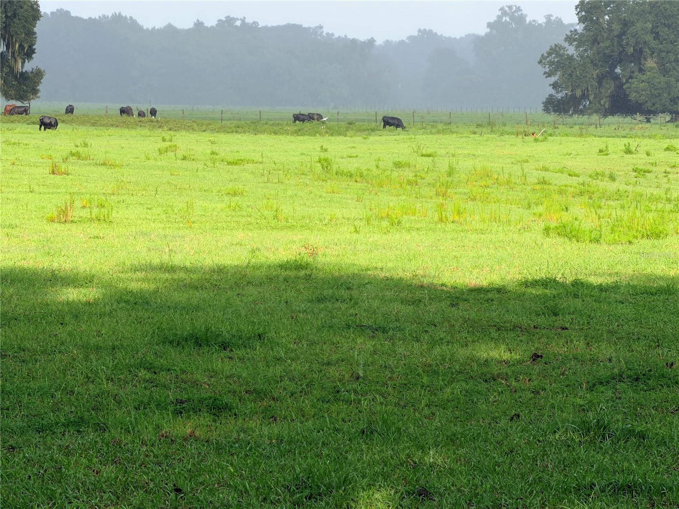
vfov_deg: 7.4
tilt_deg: -3.0
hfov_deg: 9.9
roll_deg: -0.4
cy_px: 254
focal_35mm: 200
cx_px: 340
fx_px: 3923
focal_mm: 16.89
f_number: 2.8
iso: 40
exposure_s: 1/204
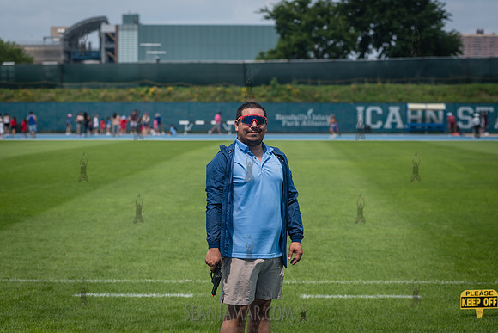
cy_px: 166
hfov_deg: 20.3
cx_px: 249
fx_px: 1389
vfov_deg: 13.6
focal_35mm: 100
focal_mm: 100
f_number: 4
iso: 160
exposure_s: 1/1600
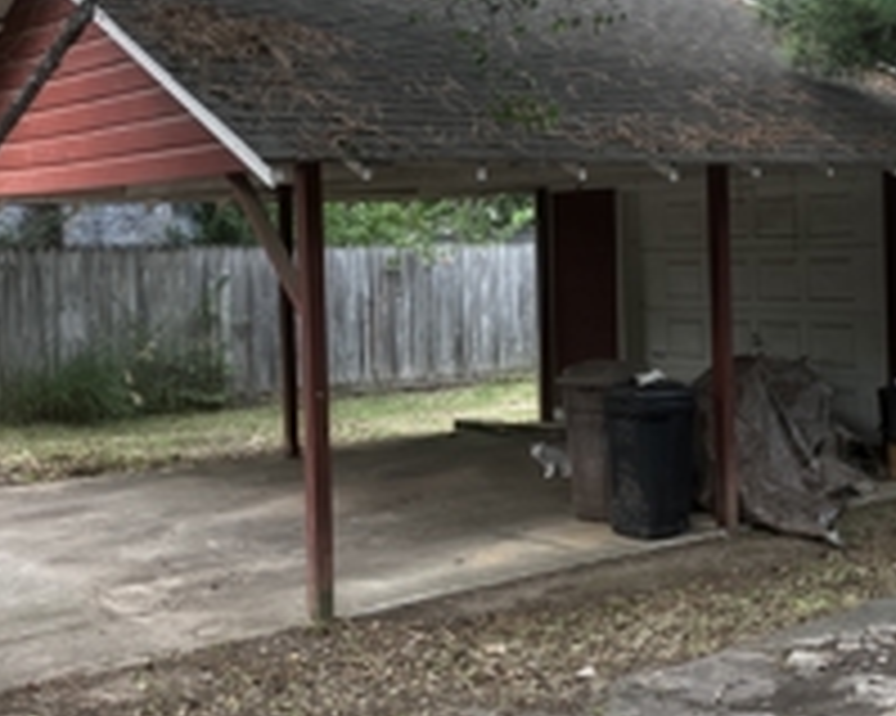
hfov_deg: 33.3
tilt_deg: -0.8
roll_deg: +1.5
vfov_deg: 27.4
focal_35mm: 55
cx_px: 702
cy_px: 230
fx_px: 1458
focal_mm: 3.99
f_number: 1.8
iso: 32
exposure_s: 1/121
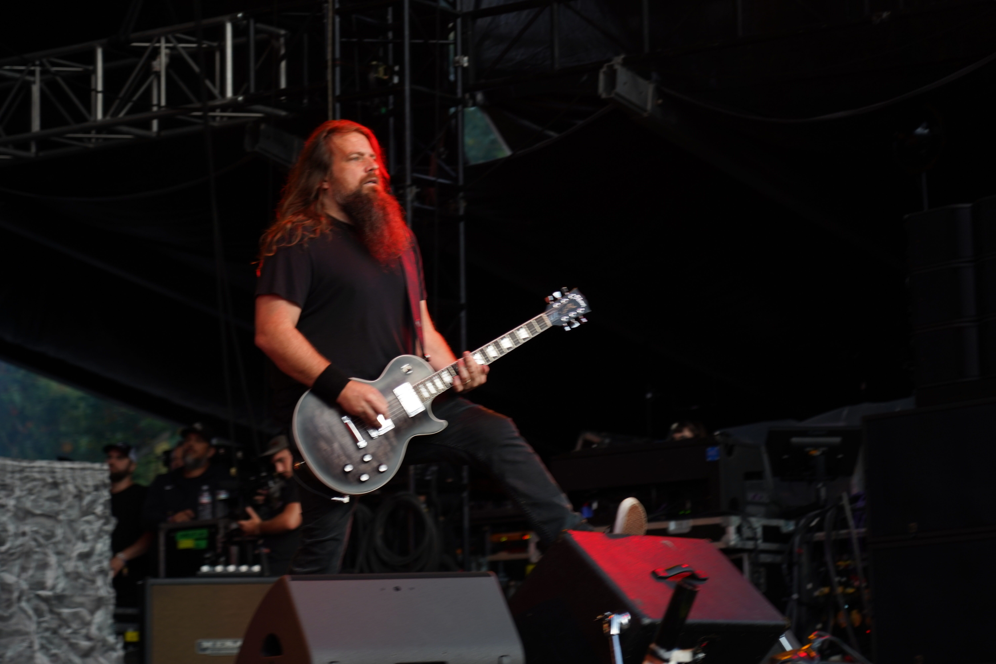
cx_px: 498
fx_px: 2905
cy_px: 332
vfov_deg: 13.0
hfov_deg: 19.5
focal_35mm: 105
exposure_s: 1/125
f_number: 4
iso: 250
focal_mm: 105
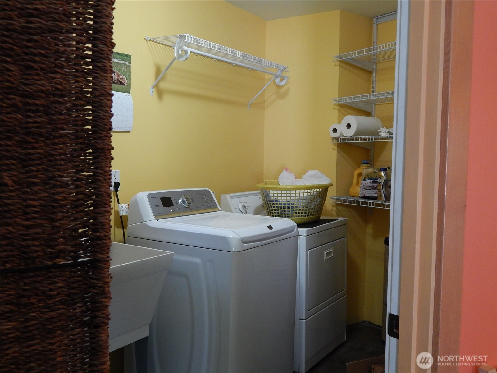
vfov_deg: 40.7
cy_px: 186
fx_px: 503
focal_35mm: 35
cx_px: 248
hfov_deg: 52.6
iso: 400
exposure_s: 1/20
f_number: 3.3
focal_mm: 6.1
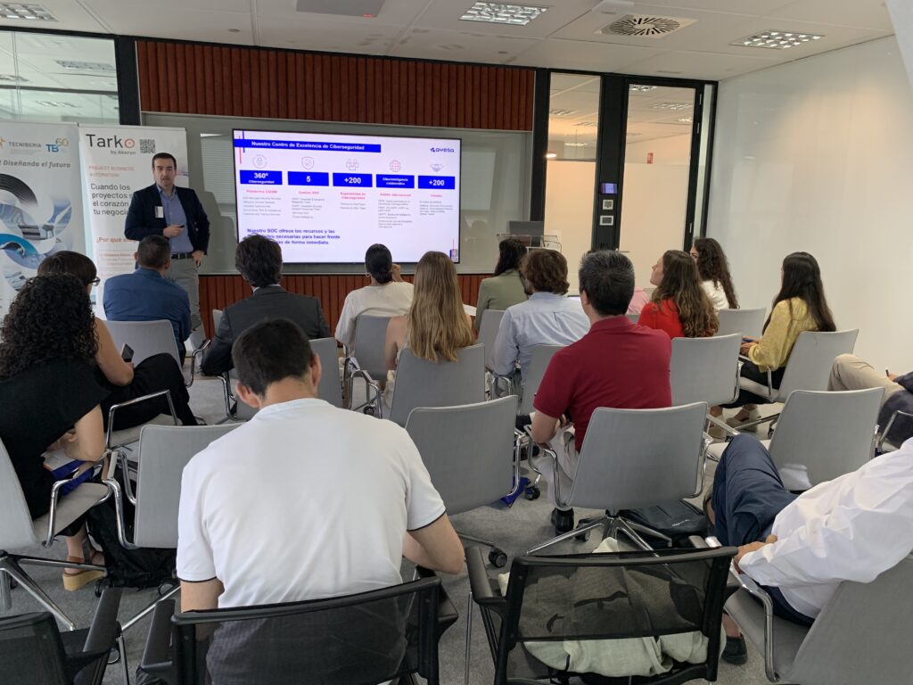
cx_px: 456
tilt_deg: -10.5
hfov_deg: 67.3
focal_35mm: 26
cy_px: 342
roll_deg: -0.9
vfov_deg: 53.1
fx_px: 686
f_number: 1.8
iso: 125
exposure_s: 1/60
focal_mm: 4.25
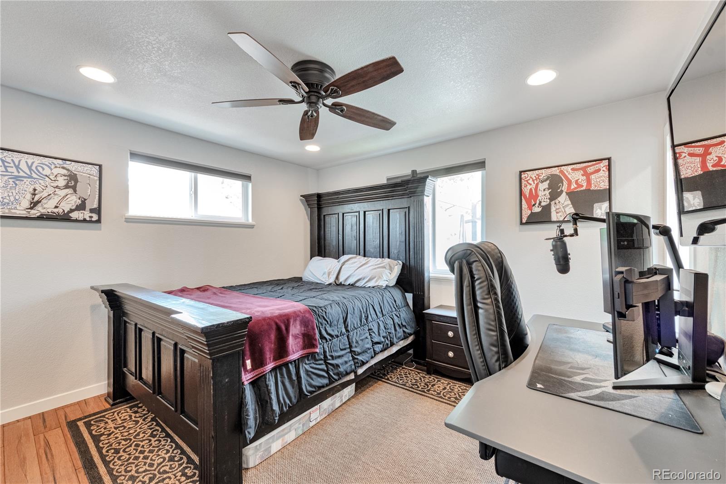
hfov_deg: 108.3
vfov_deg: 85.4
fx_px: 262
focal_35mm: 13
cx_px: 363
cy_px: 242
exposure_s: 1
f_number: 8
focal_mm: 9
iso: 250
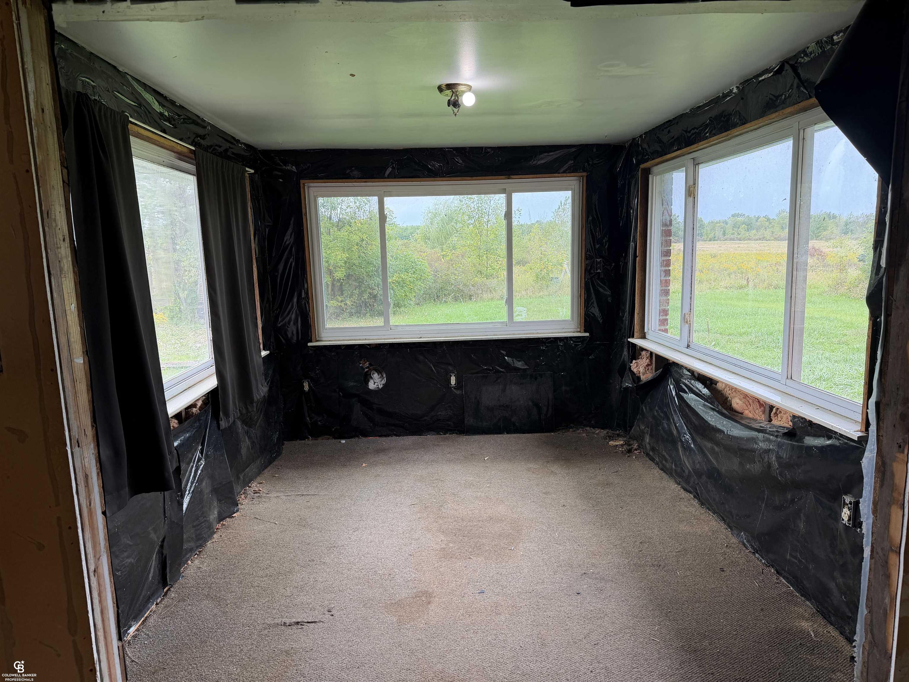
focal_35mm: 24
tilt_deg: -9.0
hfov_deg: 71.6
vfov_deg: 56.8
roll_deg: +1.7
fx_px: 630
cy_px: 341
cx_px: 454
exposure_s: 1/121
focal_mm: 6.76
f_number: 1.78
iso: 50
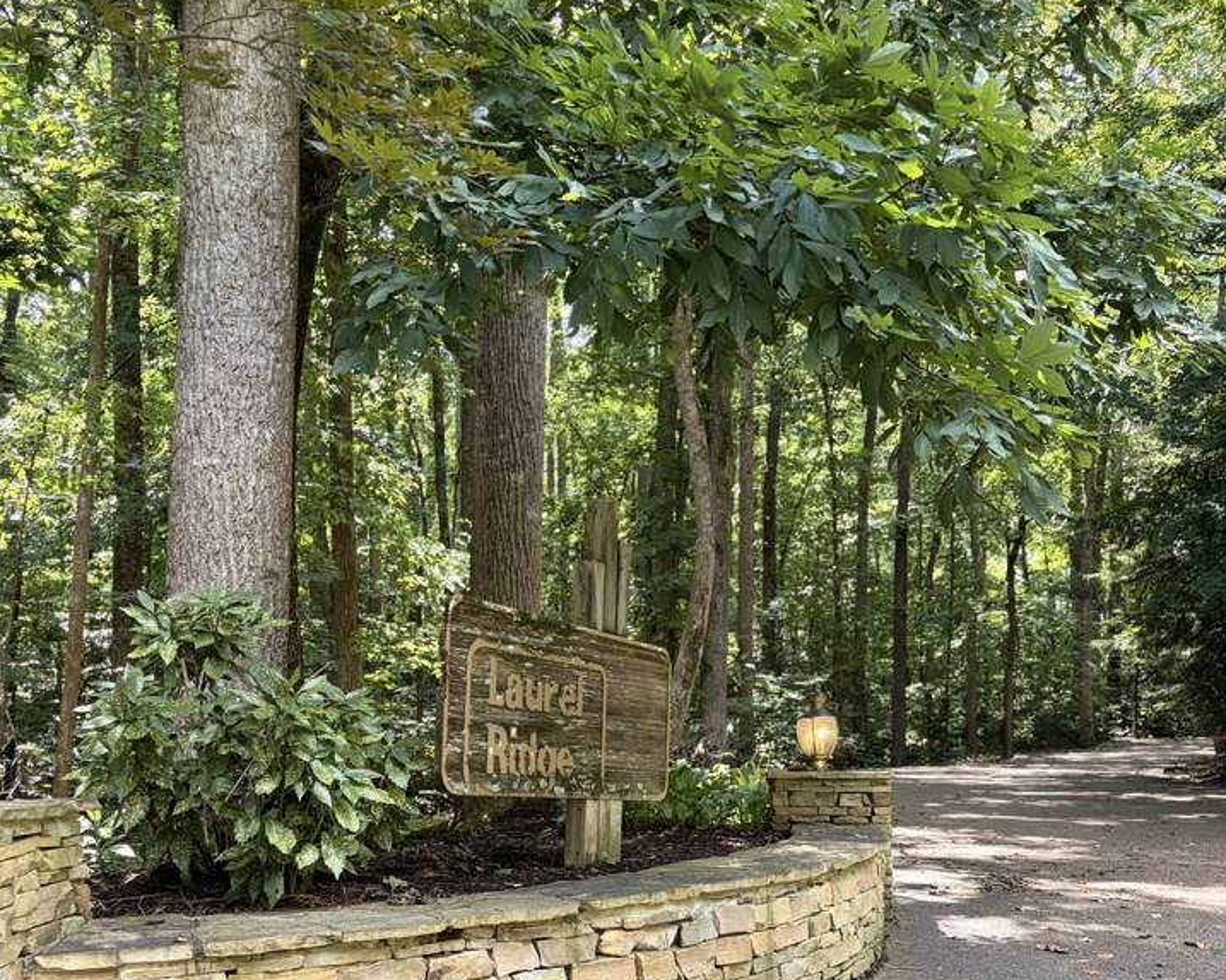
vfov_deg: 41.9
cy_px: 742
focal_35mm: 34
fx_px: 1233
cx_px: 612
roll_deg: +1.6
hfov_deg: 52.9
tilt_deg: +0.7
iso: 80
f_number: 1.6
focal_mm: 5.96
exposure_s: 1/121
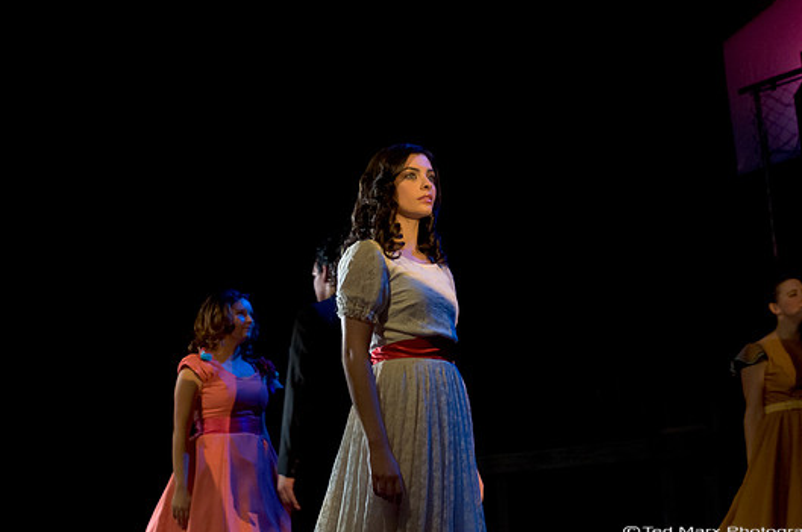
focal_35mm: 58
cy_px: 245
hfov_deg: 34.8
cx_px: 403
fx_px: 1280
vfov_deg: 23.5
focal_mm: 35
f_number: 2.8
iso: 3200
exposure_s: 1/100
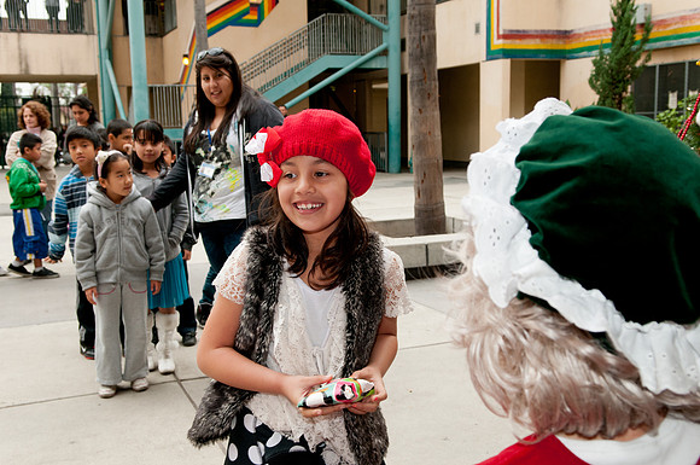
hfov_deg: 49.6
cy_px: 232
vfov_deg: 34.1
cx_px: 350
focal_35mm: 39
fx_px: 757
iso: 320
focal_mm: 26
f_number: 6.3
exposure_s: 1/160
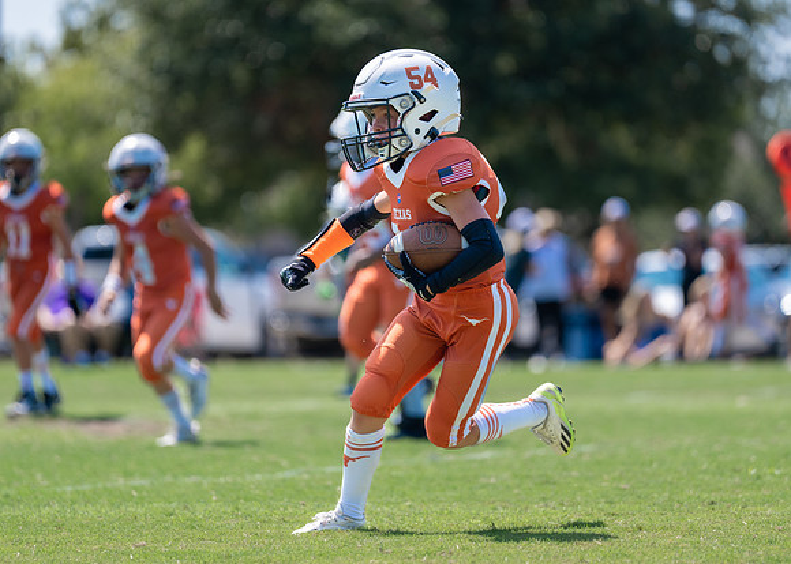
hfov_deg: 7.5
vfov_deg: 5.4
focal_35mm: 269
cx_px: 404
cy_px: 237
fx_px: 6039
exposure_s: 1/1250
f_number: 2.8
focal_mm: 200
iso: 100
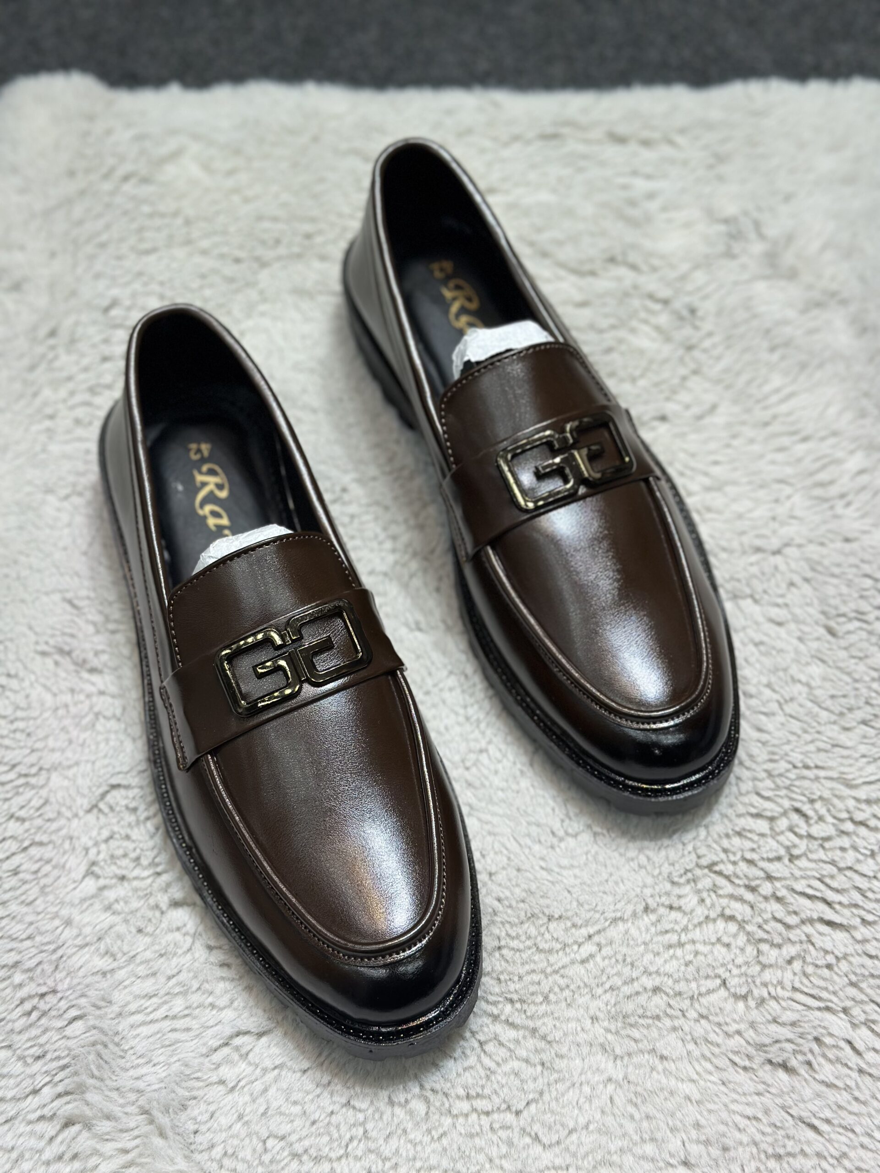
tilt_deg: -58.5
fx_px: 1627
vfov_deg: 39.7
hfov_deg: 30.3
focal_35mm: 48
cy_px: 586
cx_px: 440
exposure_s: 1/519
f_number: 1.78
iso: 80
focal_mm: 6.86
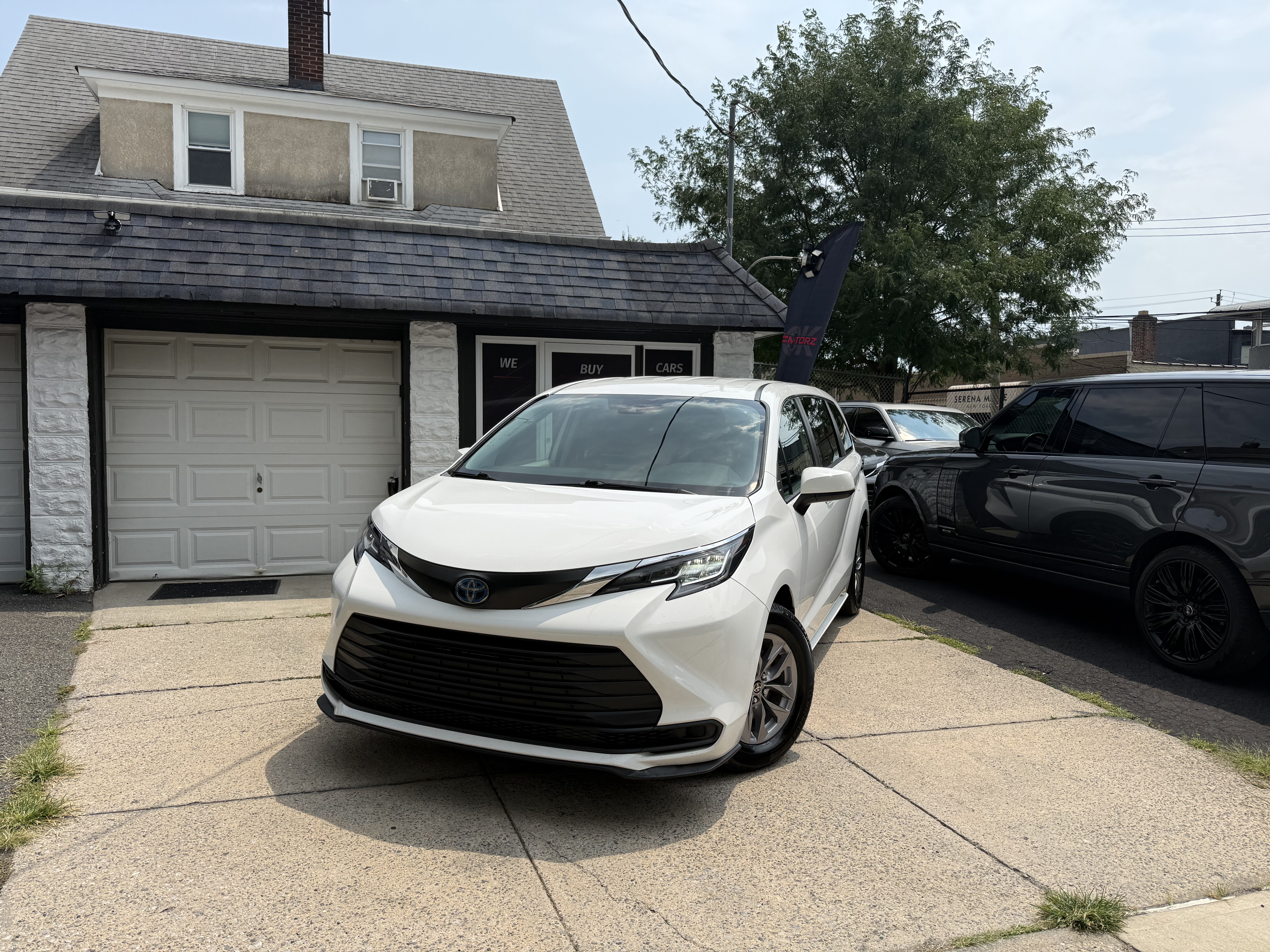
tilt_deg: -3.1
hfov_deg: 71.6
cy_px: 476
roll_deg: -0.5
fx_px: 881
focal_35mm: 24
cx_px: 635
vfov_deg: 56.8
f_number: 1.78
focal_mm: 6.76
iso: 80
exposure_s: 1/4975
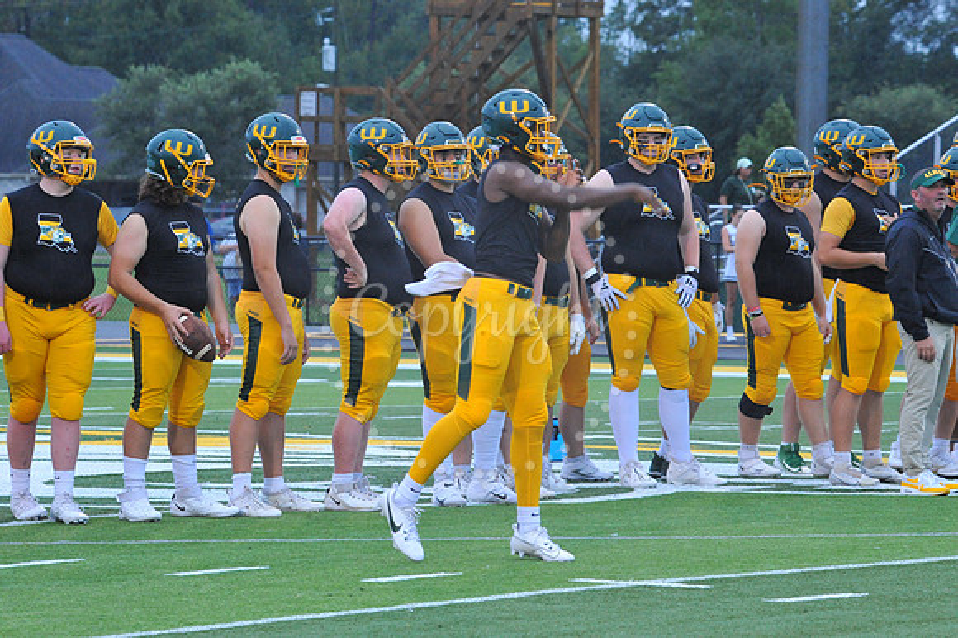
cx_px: 479
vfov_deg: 5.5
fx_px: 6649
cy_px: 319
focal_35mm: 250
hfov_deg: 8.2
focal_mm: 250
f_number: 13
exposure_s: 1/160
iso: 5000
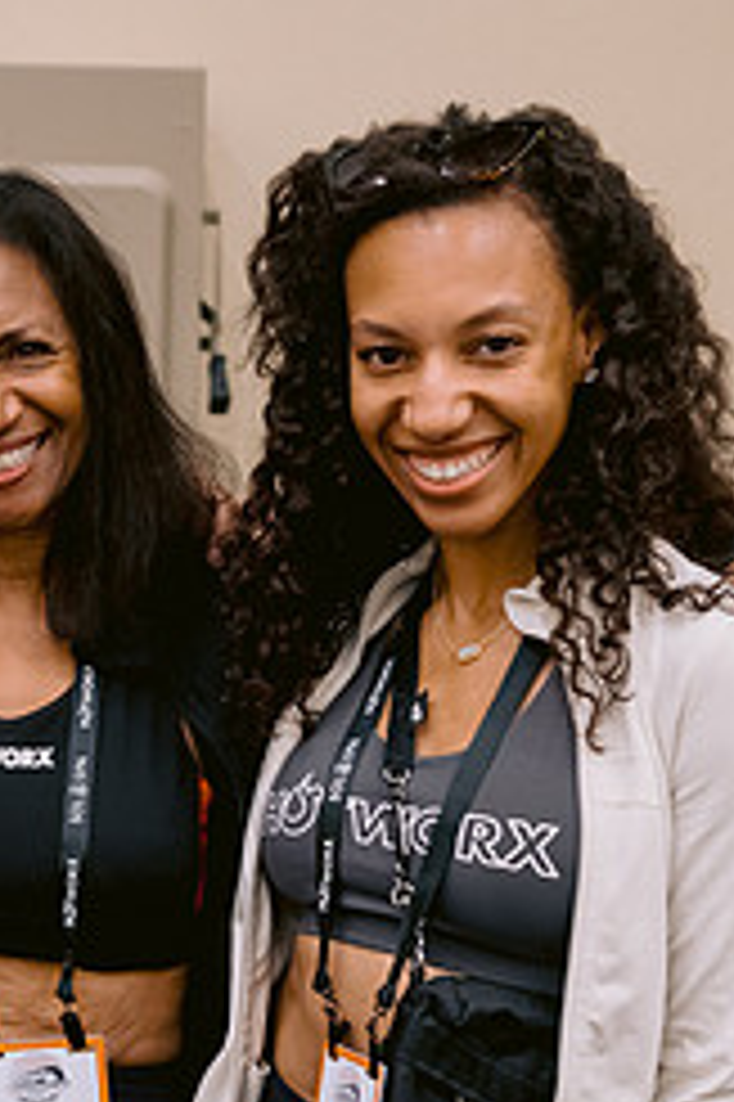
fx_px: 2542
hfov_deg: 16.1
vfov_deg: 24.2
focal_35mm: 83
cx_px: 0
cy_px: 852
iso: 1600
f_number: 3.2
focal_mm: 35
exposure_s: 1/100
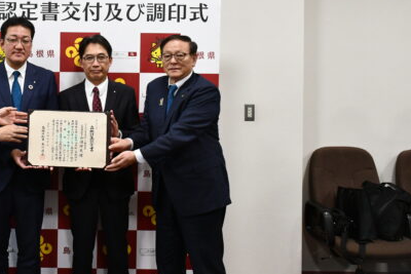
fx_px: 537
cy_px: 76
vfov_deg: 28.3
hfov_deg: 39.6
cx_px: 63
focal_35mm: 47
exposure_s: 1/200
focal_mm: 18
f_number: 7.1
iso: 1250
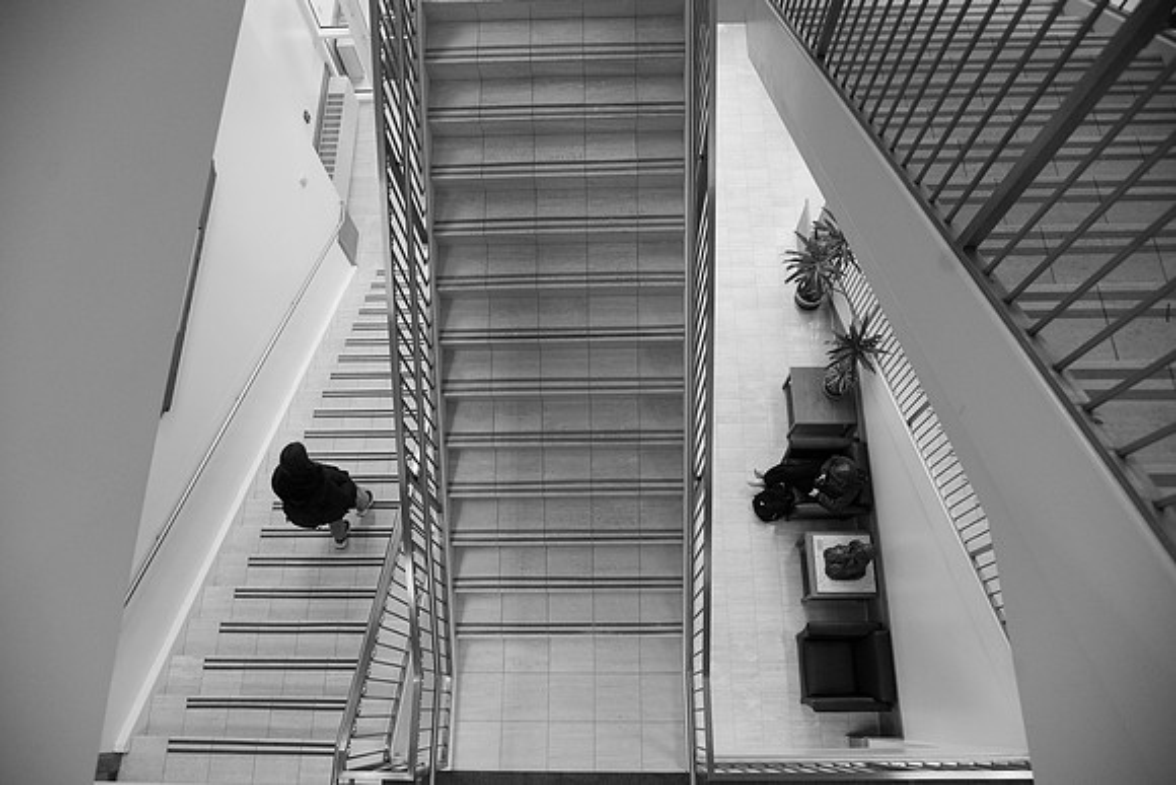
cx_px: 579
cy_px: 392
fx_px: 806
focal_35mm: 25
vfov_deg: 51.9
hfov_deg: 72.2
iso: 1600
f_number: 4
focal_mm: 24
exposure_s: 1/250
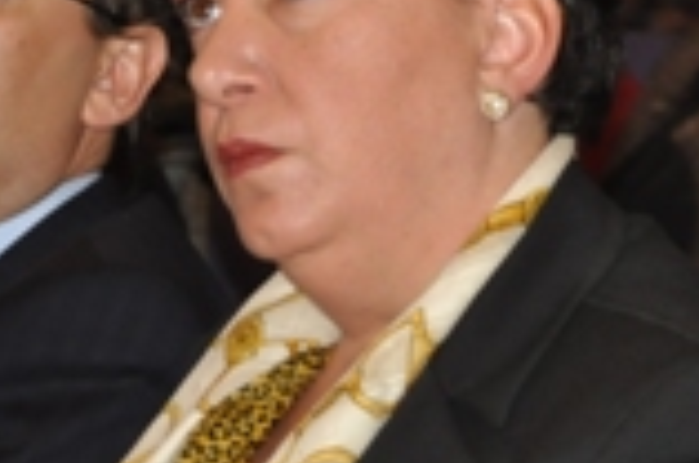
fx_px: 7111
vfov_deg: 3.7
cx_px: 472
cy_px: 358
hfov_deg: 5.6
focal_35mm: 367
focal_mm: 70
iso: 800
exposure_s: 1/60
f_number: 5.3
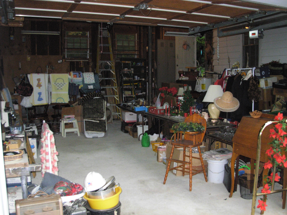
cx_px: 144
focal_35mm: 38
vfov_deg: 37.7
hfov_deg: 49.0
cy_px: 108
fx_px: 315
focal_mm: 6.3
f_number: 2.9
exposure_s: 1/161
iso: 400
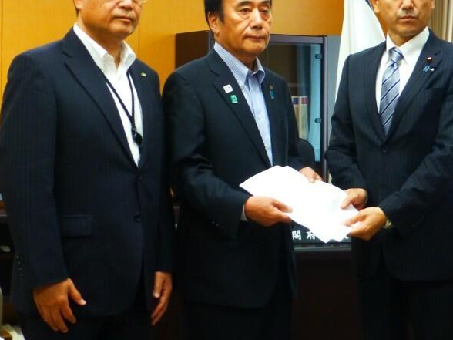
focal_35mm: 64
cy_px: 128
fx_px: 838
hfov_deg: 30.2
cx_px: 252
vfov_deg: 22.9
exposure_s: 1/30
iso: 400
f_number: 4.2
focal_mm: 8.5
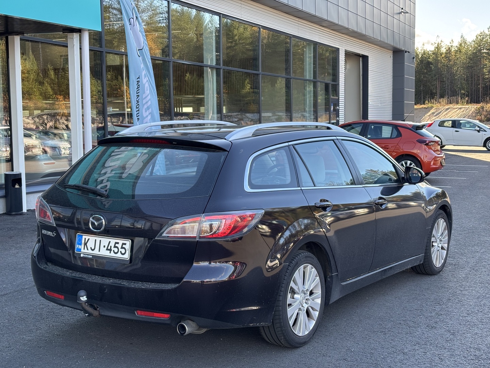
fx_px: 736
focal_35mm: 52
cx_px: 245
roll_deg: +1.8
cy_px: 184
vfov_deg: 28.0
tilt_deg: -3.9
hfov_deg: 36.8
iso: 32
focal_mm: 5.96
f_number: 1.6
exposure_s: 1/209
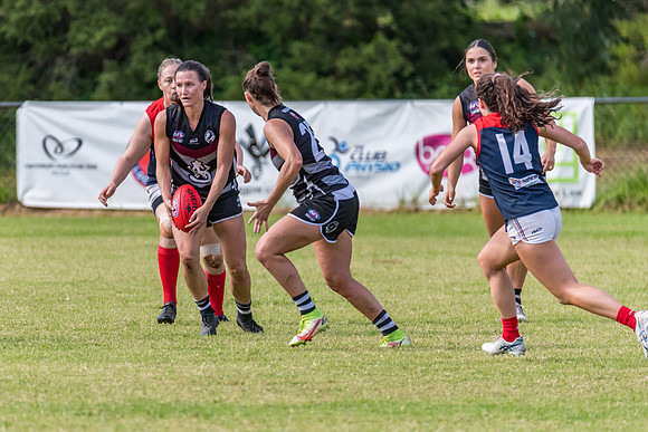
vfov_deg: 1.9
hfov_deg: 2.8
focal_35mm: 742
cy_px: 249
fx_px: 13358
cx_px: 247
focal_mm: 600
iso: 1100
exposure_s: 1/1600
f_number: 6.3
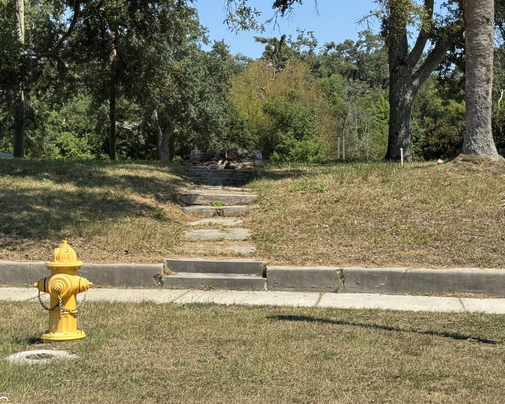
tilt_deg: +1.9
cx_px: 296
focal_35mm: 77
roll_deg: +0.2
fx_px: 1151
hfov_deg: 24.7
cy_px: 121
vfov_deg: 19.8
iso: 64
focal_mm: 6.76
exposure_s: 1/2513
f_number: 1.78
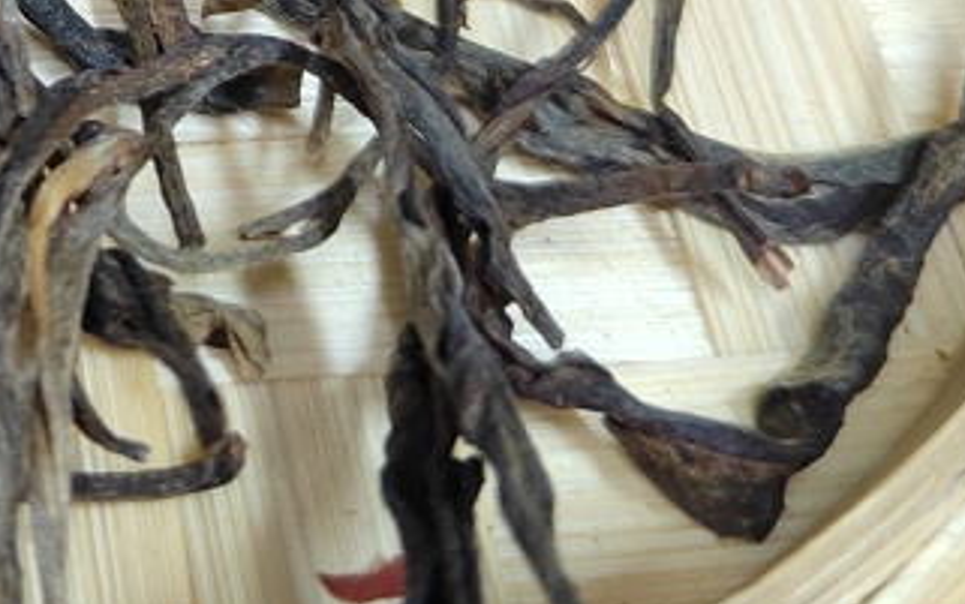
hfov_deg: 24.0
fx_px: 2131
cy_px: -347
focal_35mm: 81
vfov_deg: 14.8
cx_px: -75
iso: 1853
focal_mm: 5.52
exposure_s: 1/50
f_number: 1.9
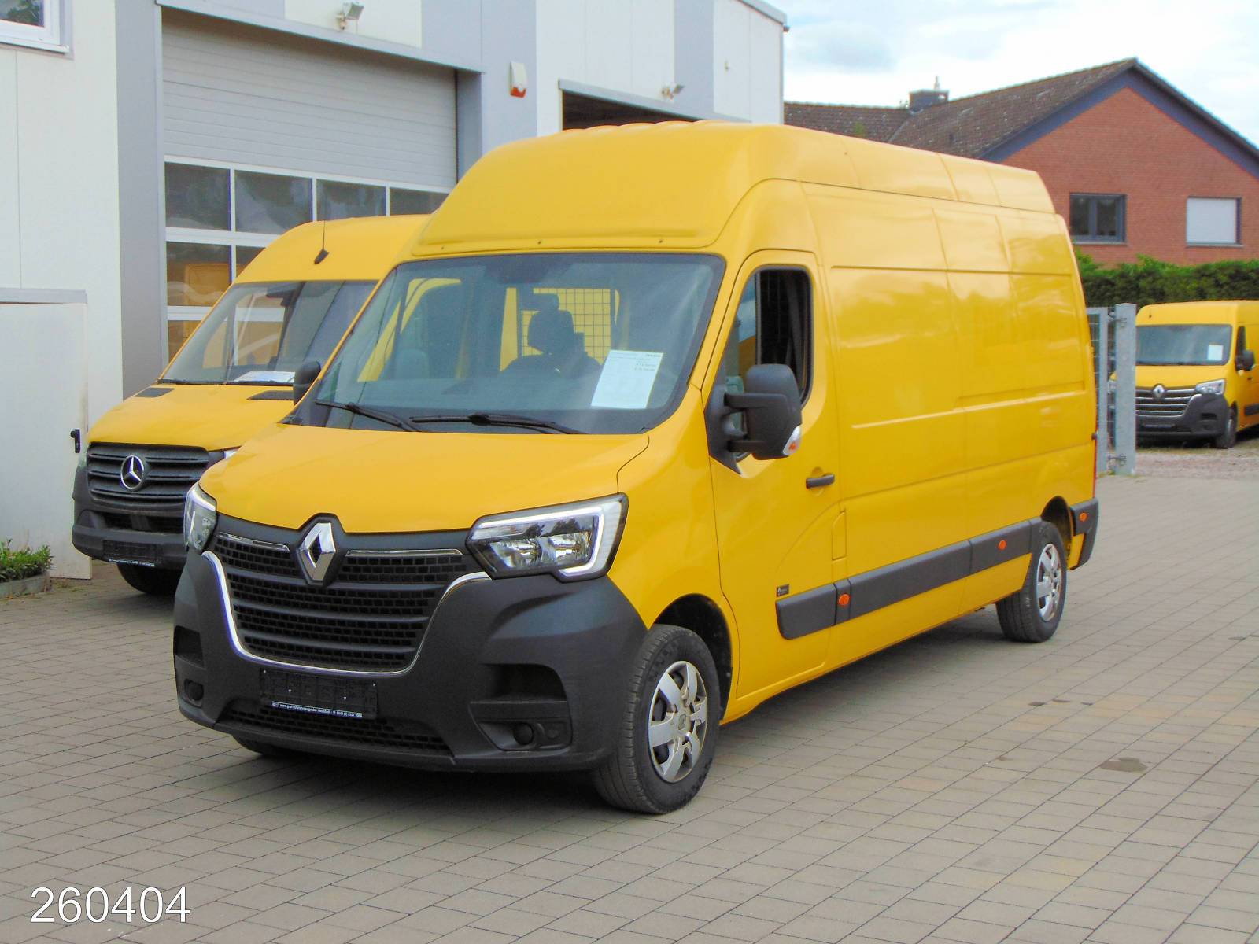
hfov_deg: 38.2
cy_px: 472
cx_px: 630
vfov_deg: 29.1
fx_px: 1819
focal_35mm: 50
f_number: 3.5
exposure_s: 1/500
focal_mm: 9
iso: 80
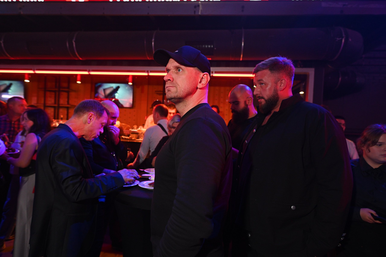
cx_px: 193
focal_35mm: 20
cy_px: 128
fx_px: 214
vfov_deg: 61.9
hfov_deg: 84.0
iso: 1250
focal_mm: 20
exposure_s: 1/160
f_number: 2.8
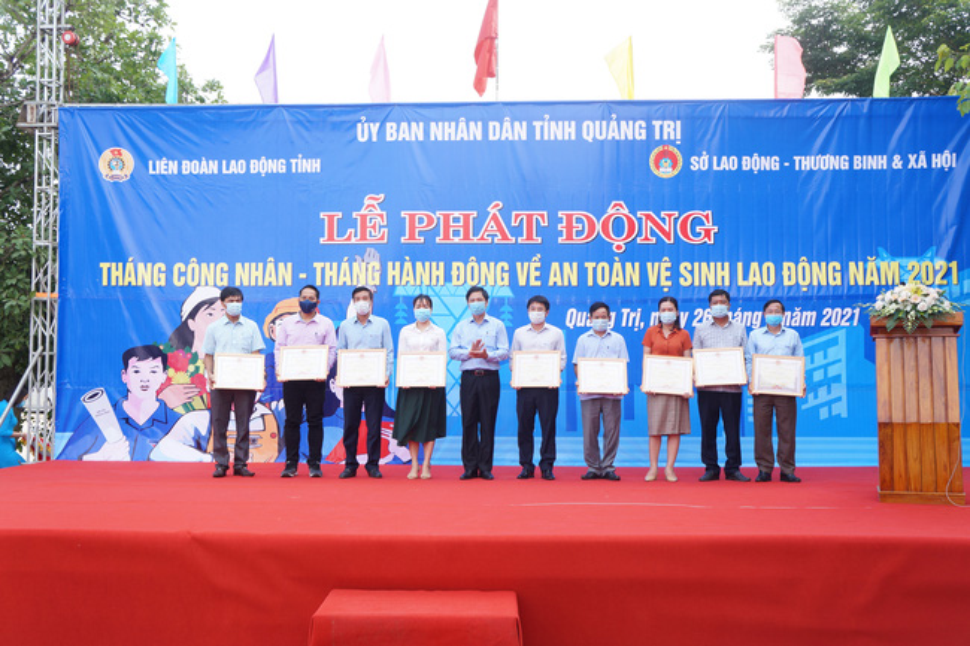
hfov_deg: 55.1
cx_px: 485
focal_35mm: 34
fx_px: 929
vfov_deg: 38.3
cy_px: 323
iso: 100
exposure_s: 1/80
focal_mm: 23
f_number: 5.6
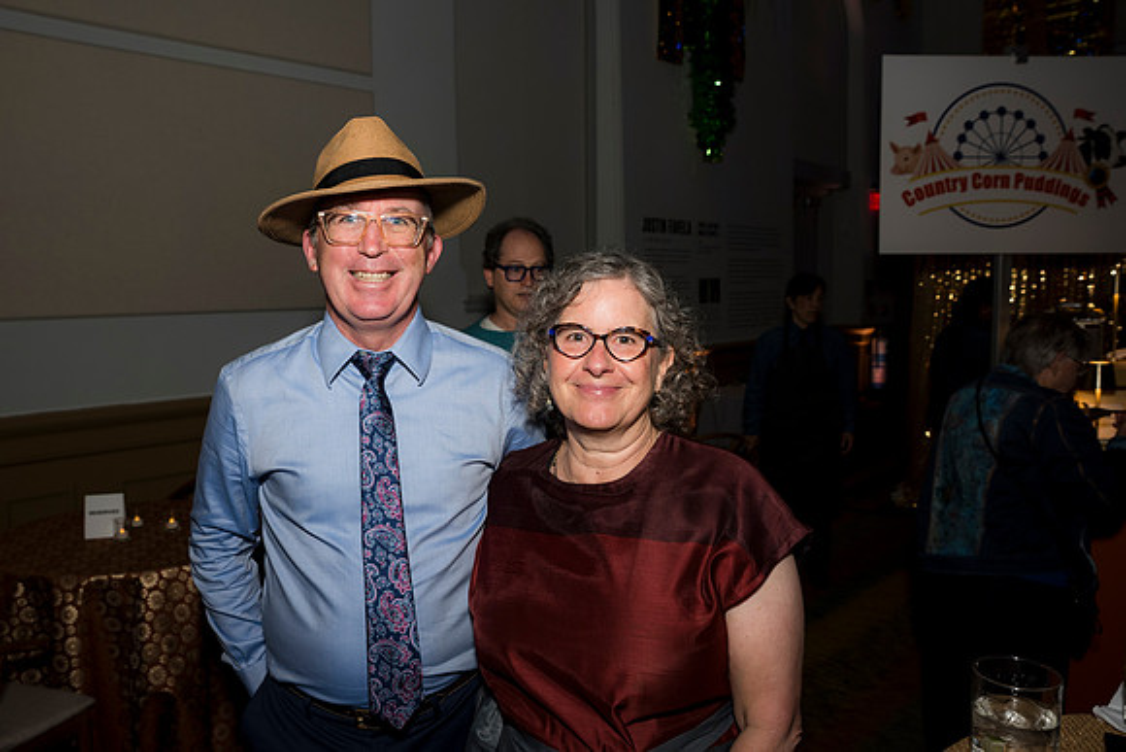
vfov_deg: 42.9
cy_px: 356
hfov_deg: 61.0
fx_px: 955
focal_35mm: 31
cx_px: 533
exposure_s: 1/160
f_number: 5.6
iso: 800
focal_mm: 29
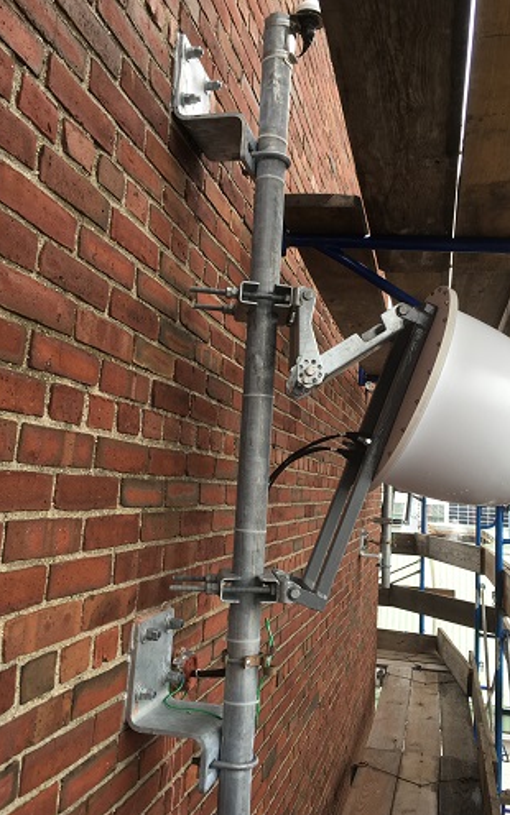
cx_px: 292
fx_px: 689
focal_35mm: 31
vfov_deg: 61.2
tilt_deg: +6.3
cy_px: 409
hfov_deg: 40.5
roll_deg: -2.9
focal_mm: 4.15
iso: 25
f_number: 2.2
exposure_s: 1/120
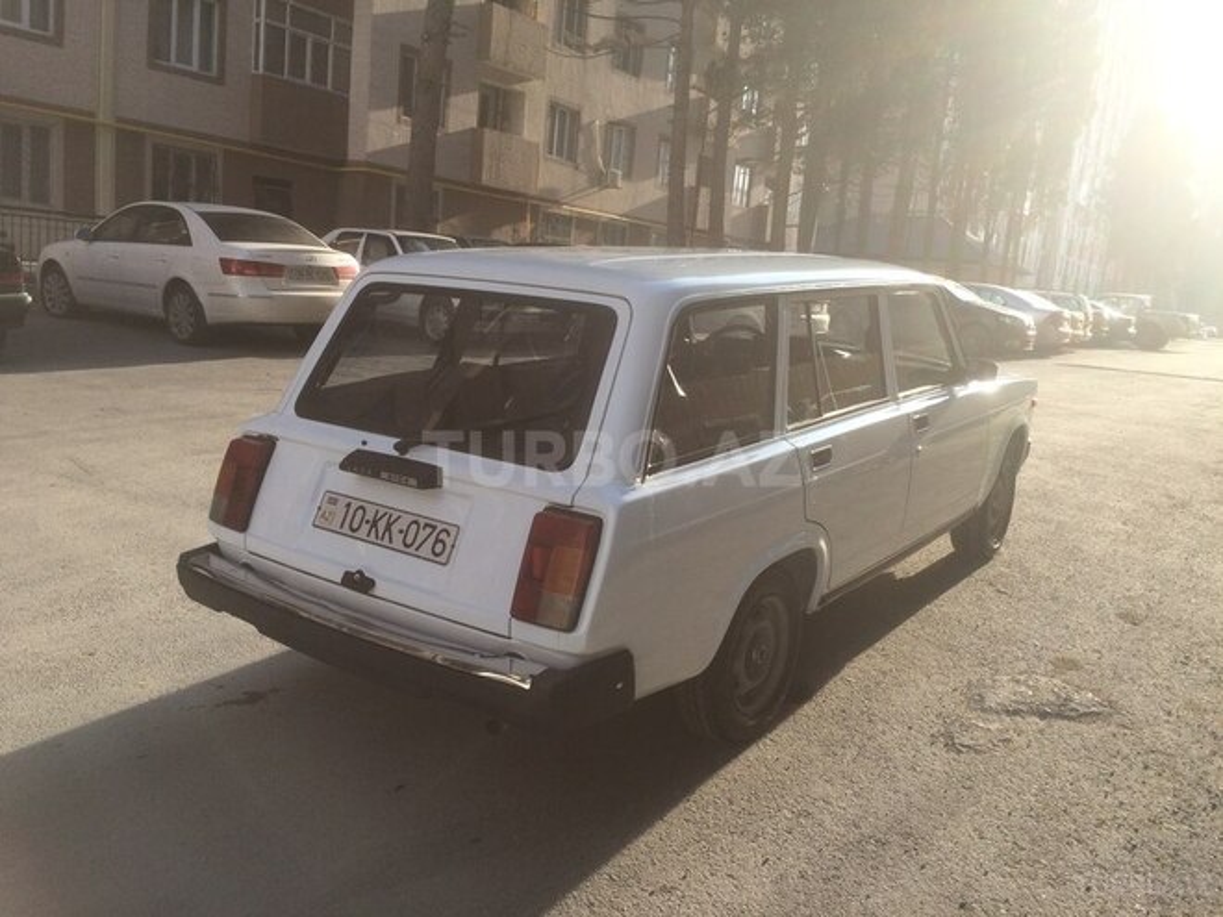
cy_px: 458
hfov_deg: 61.7
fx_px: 1025
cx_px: 612
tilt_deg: -11.5
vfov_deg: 48.2
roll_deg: -4.5
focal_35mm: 29
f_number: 2.2
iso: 32
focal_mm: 4.15
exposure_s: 1/892
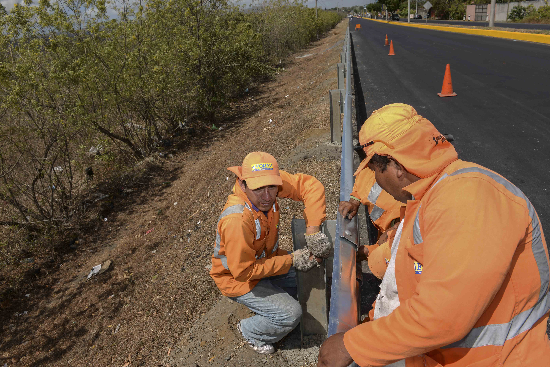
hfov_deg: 73.7
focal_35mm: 24
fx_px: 367
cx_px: 275
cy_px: 184
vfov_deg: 53.2
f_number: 10
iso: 50
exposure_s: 1/200
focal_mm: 24
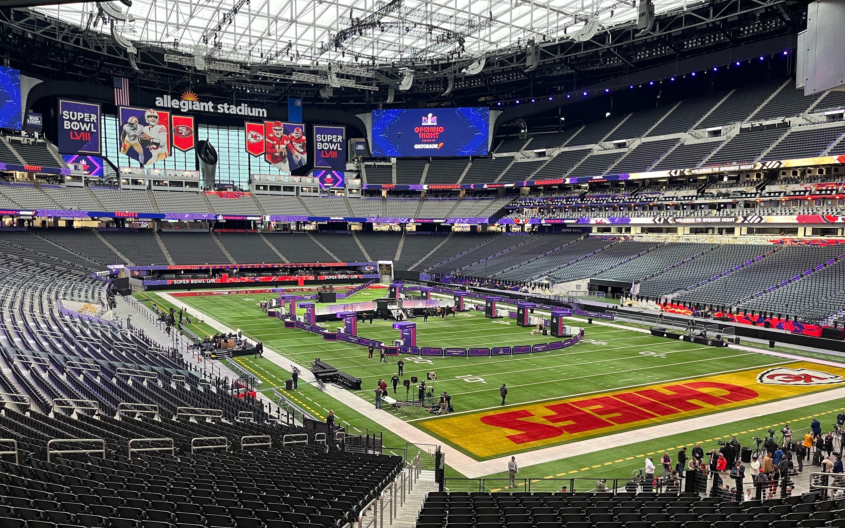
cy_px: 304
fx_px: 645
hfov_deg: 66.5
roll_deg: -0.6
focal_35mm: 28
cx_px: 421
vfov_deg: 44.4
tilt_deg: -7.7
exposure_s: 1/60
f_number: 1.6
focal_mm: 5.1
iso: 320
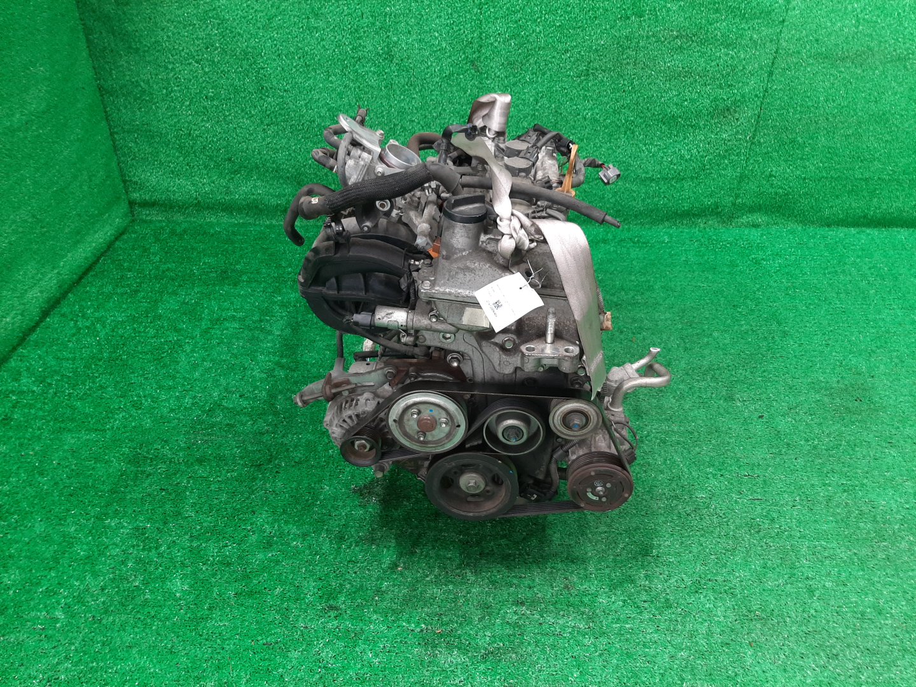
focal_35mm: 26
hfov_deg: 67.3
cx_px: 458
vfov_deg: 53.1
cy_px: 344
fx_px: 688
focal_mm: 3.93
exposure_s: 1/50
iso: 145
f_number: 1.7
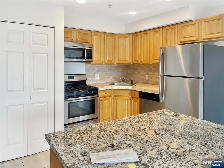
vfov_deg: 54.9
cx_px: 112
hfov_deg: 69.4
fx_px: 162
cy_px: 84
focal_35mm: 25
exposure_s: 1/120
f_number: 1.6
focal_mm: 5.1
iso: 80
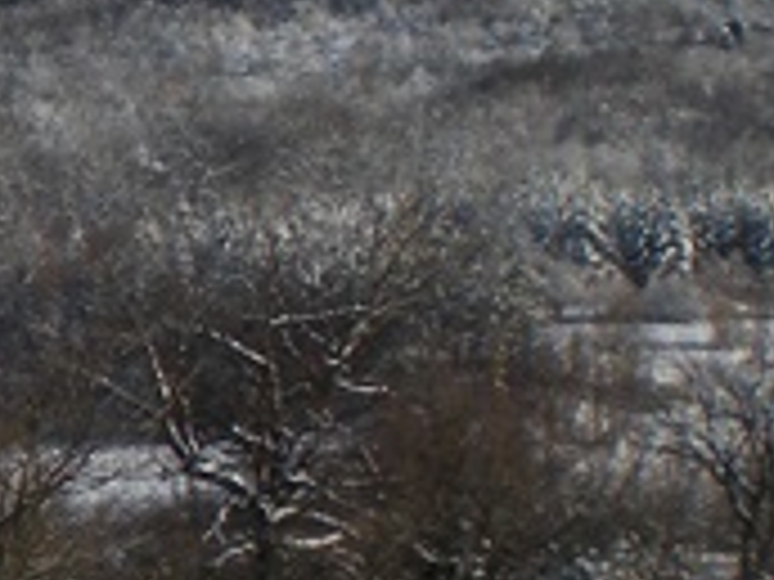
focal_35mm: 205
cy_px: 607
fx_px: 4584
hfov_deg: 9.4
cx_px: -338
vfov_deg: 7.2
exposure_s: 1/744
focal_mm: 7.4
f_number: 4.9
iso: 64
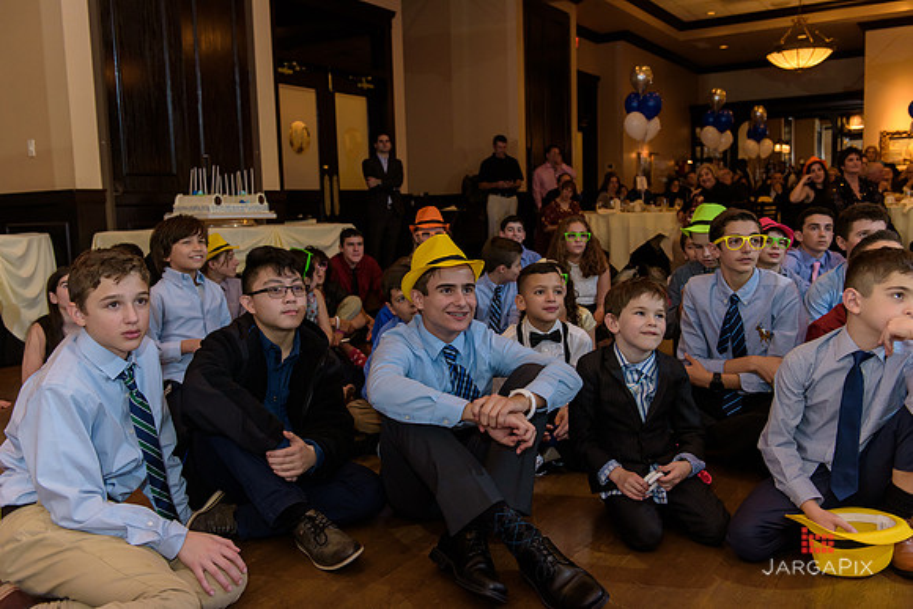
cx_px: 456
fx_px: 812
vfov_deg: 41.1
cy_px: 304
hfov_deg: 58.7
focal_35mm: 32
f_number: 3.2
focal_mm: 32
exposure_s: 1/125
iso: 1600
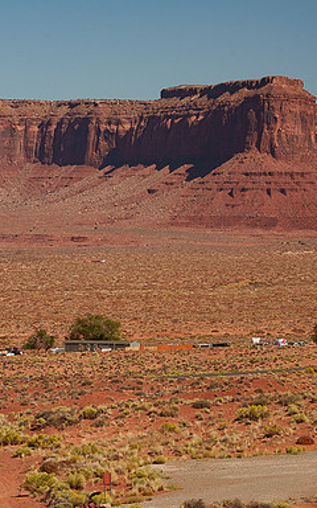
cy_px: 255
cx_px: 114
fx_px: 3428
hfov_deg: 5.3
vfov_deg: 8.5
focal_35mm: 248
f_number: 16
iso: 400
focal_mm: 161
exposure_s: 1/250
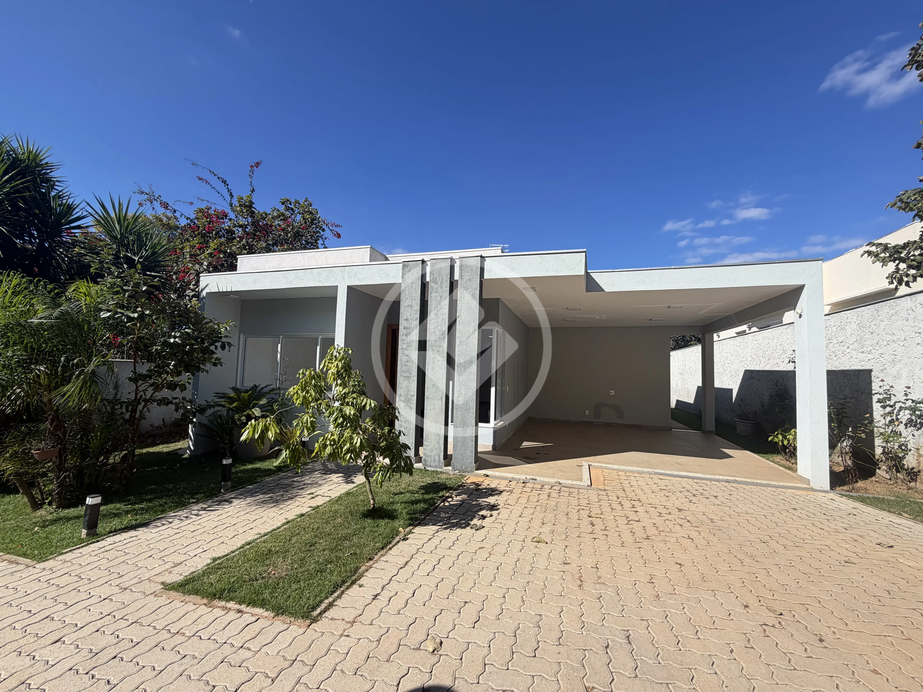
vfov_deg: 85.7
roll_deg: -0.7
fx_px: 373
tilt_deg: +4.5
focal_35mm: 14
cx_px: 462
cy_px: 346
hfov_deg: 102.1
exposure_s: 1/770
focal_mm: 2.22
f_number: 2.2
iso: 25
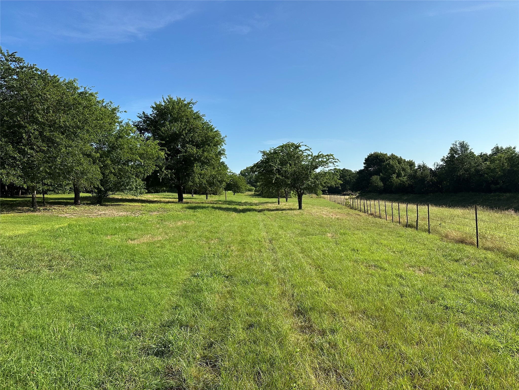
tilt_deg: +0.0
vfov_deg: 56.8
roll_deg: +2.0
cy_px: 195
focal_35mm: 24
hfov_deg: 71.6
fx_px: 360
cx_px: 260
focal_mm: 6.86
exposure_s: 1/4348
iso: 80
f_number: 1.78
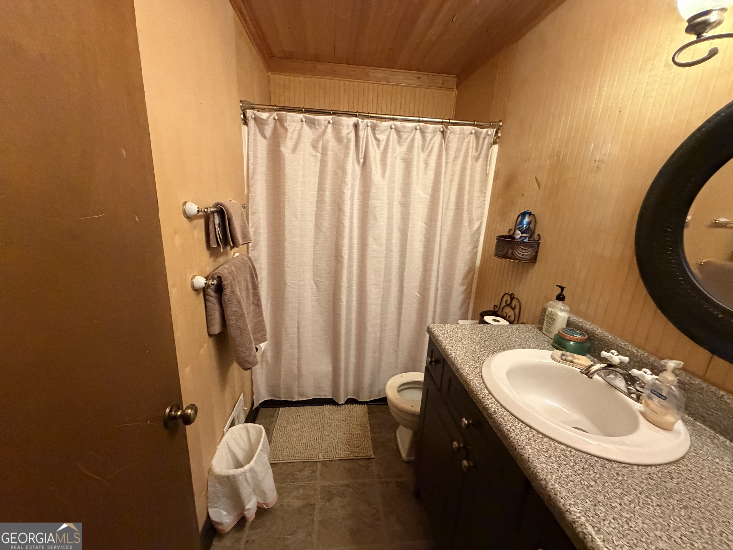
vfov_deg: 85.7
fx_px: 296
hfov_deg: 102.1
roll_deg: -2.9
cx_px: 366
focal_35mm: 14
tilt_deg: -15.0
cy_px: 275
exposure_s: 1/60
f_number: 2.2
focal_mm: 2.22
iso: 800
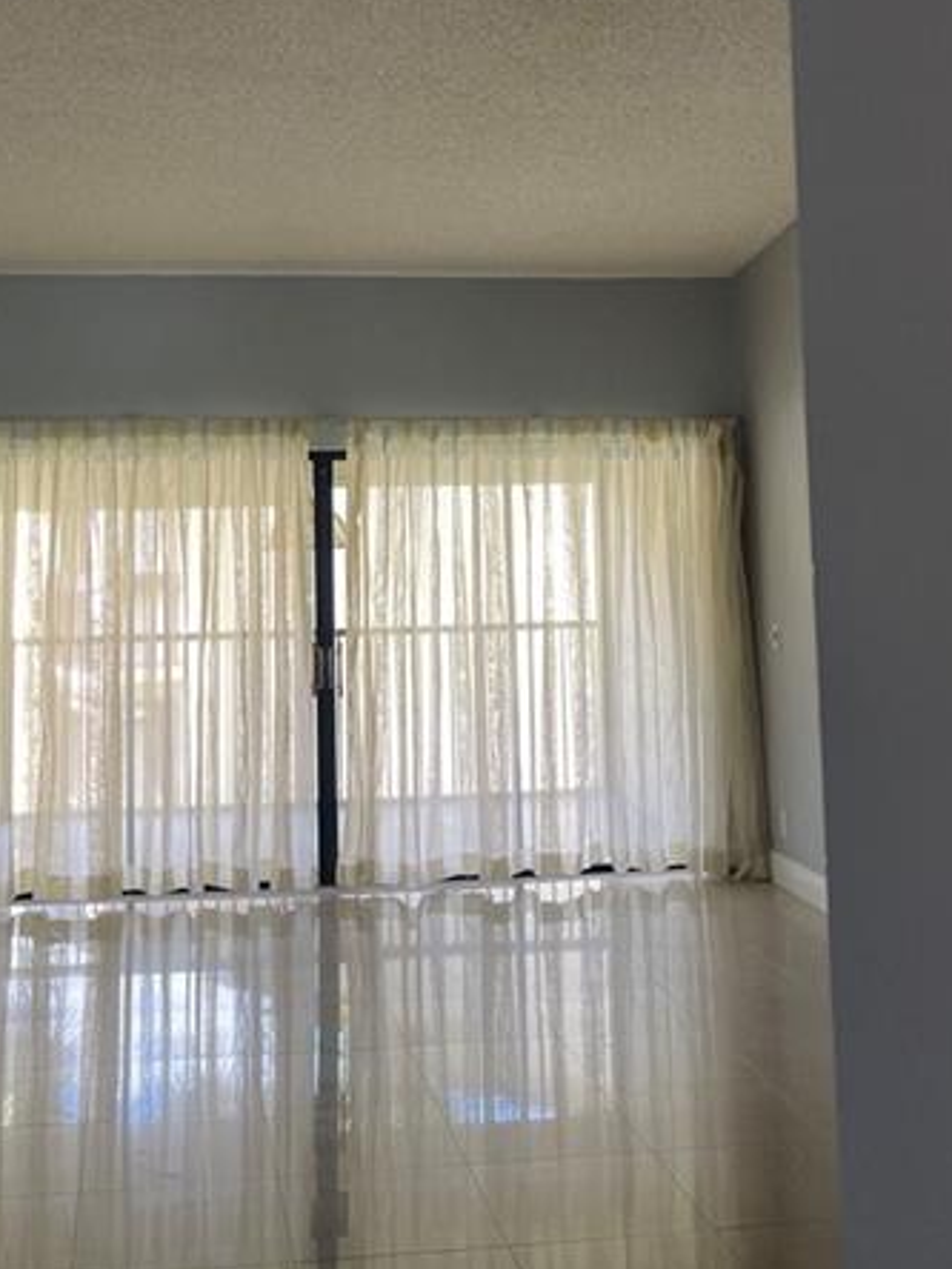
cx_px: 397
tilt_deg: +6.2
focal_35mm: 45
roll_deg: +1.2
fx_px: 1650
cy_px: 323
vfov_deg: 40.9
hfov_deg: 32.1
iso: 125
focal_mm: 5.1
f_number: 1.6
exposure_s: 1/114
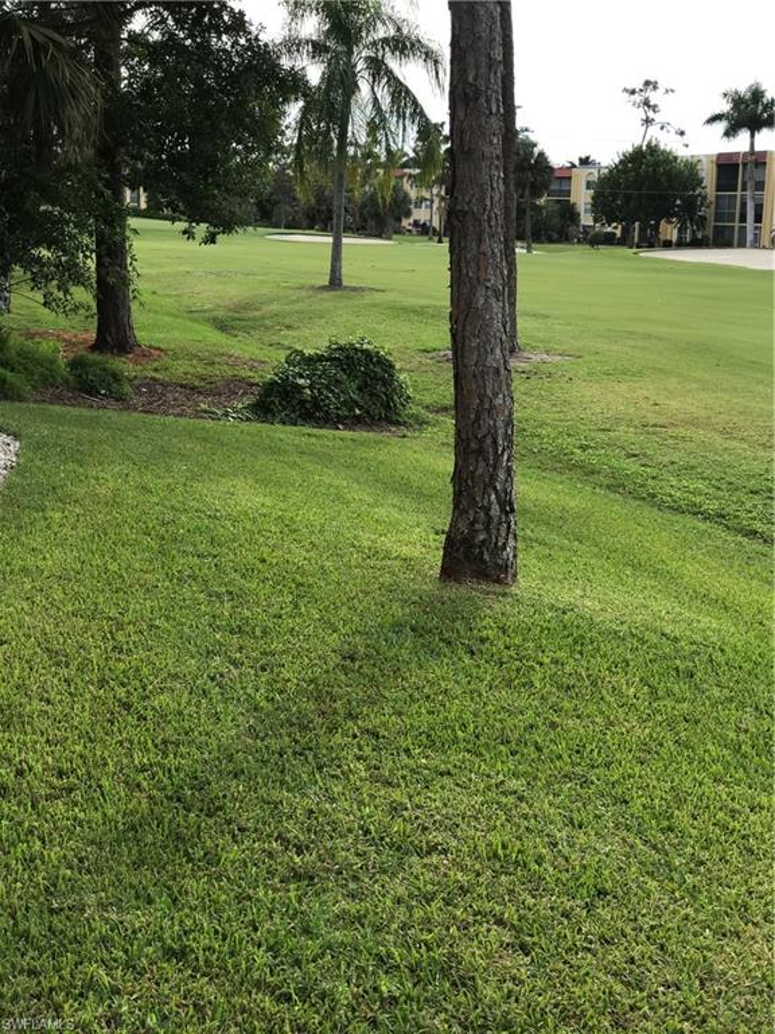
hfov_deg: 25.7
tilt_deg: -9.4
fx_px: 1702
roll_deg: -2.7
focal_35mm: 57
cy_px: 517
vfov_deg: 33.8
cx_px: 388
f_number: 2.8
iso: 20
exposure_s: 1/458
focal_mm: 6.6
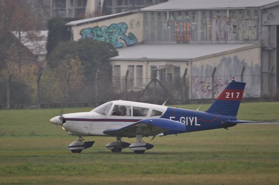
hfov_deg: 2.8
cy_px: 92
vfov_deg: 1.8
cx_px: 140
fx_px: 5805
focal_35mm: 750
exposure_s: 1/500
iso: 400
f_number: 6.3
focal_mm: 500
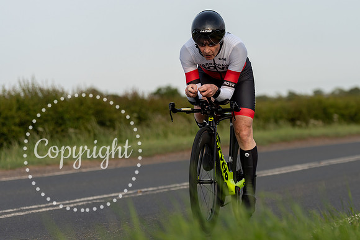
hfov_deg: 14.0
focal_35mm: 146
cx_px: 252
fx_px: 1459
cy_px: 85
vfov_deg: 9.4
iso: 125
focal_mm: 104
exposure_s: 1/1000
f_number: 3.2
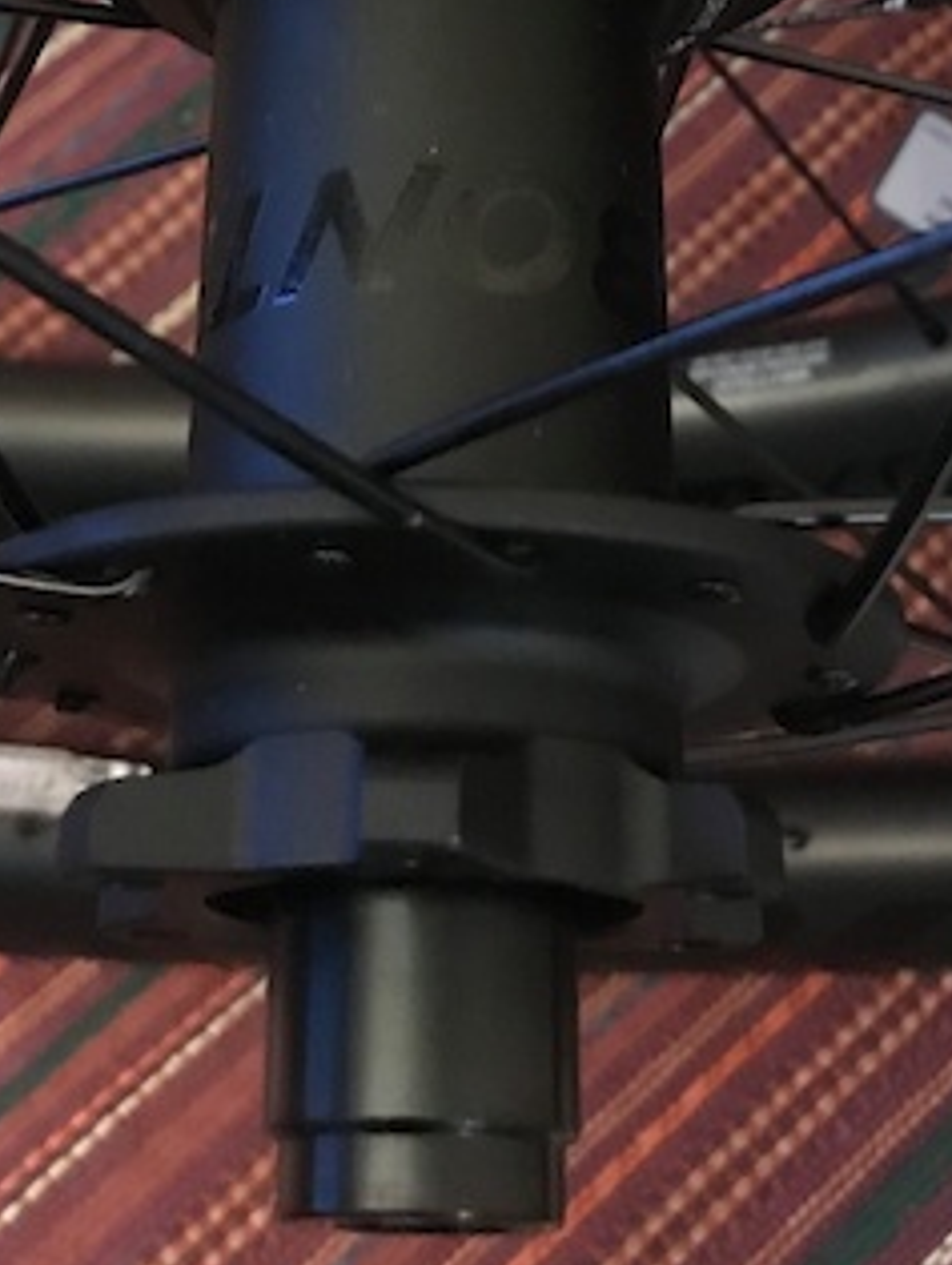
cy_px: -233
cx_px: 406
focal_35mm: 71
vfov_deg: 24.8
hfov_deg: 20.7
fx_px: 2598
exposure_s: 1/4
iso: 100
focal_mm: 3.99
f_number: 1.8
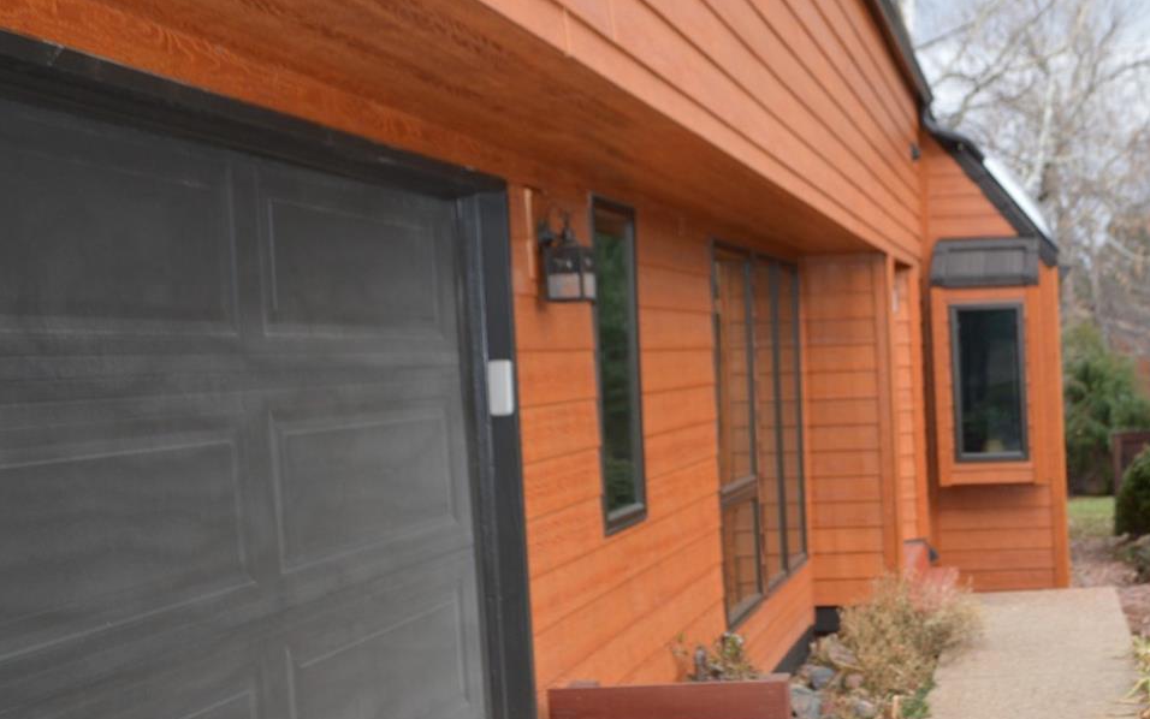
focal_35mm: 46
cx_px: 903
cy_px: 347
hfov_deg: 41.8
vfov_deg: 28.0
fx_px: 1442
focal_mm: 18
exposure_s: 1/125
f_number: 4
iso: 220
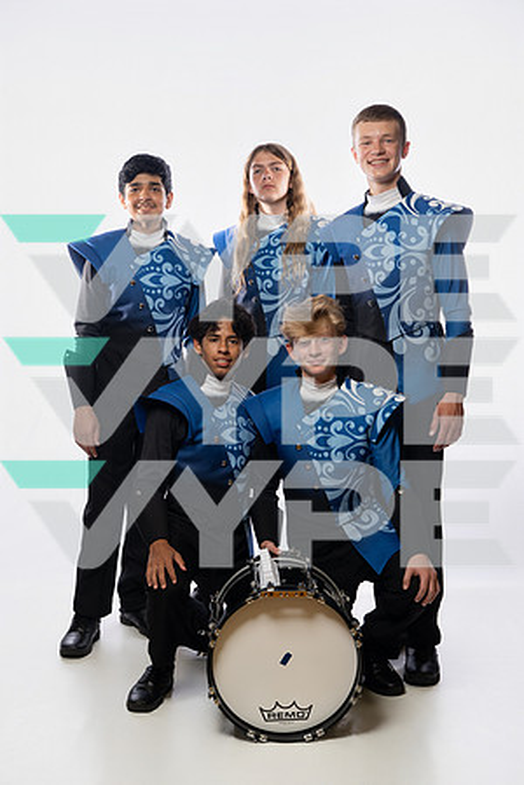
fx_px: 1157
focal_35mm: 53
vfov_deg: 37.5
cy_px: 392
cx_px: 262
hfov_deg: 25.5
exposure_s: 1/250
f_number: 5.6
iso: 640
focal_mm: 53
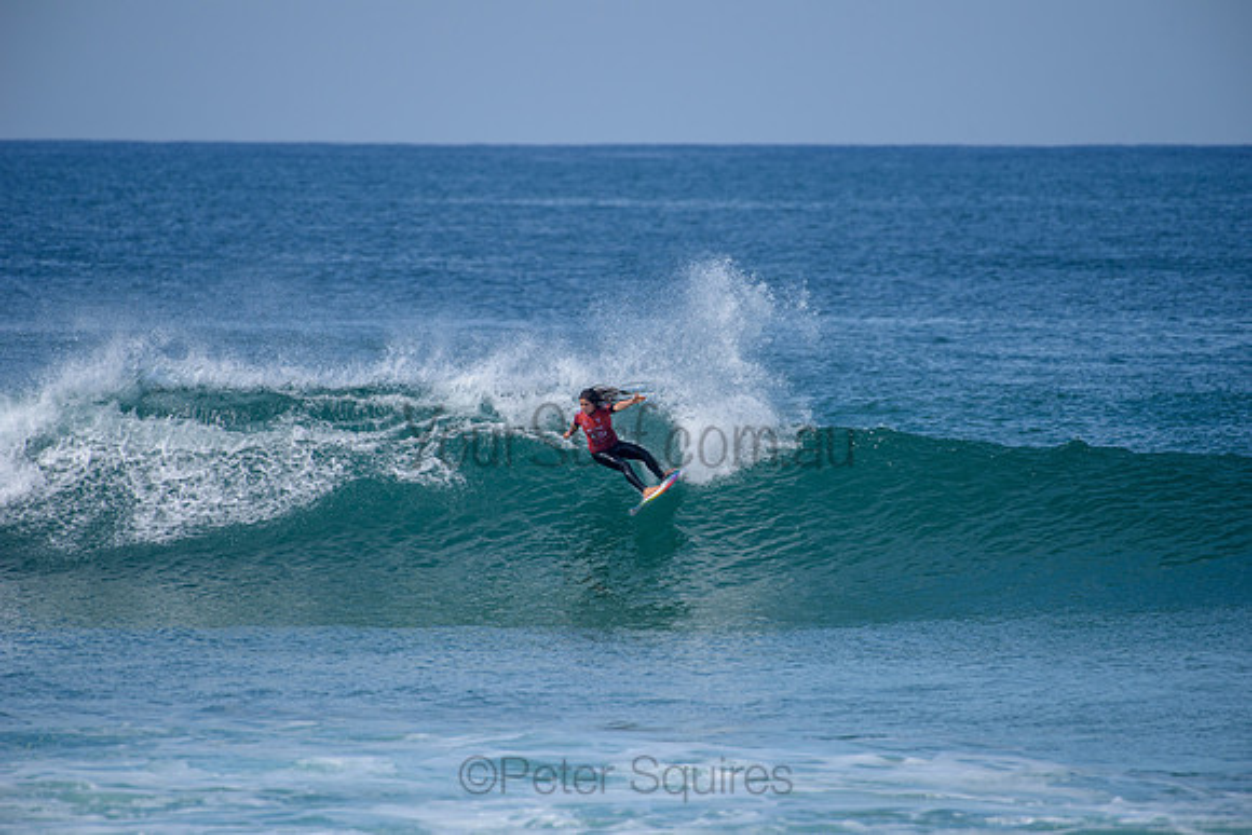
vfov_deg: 2.8
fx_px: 17392
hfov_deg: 4.1
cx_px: 626
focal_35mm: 500
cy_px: 418
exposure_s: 1/2500
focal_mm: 500
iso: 250
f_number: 6.3
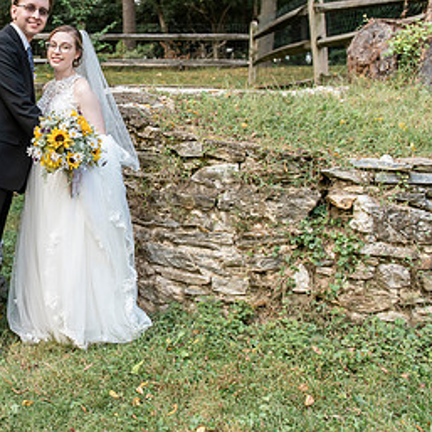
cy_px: 128
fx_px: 678
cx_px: 29
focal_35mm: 48
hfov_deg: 33.2
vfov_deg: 34.9
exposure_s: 1/400
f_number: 3.5
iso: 400
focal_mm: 24
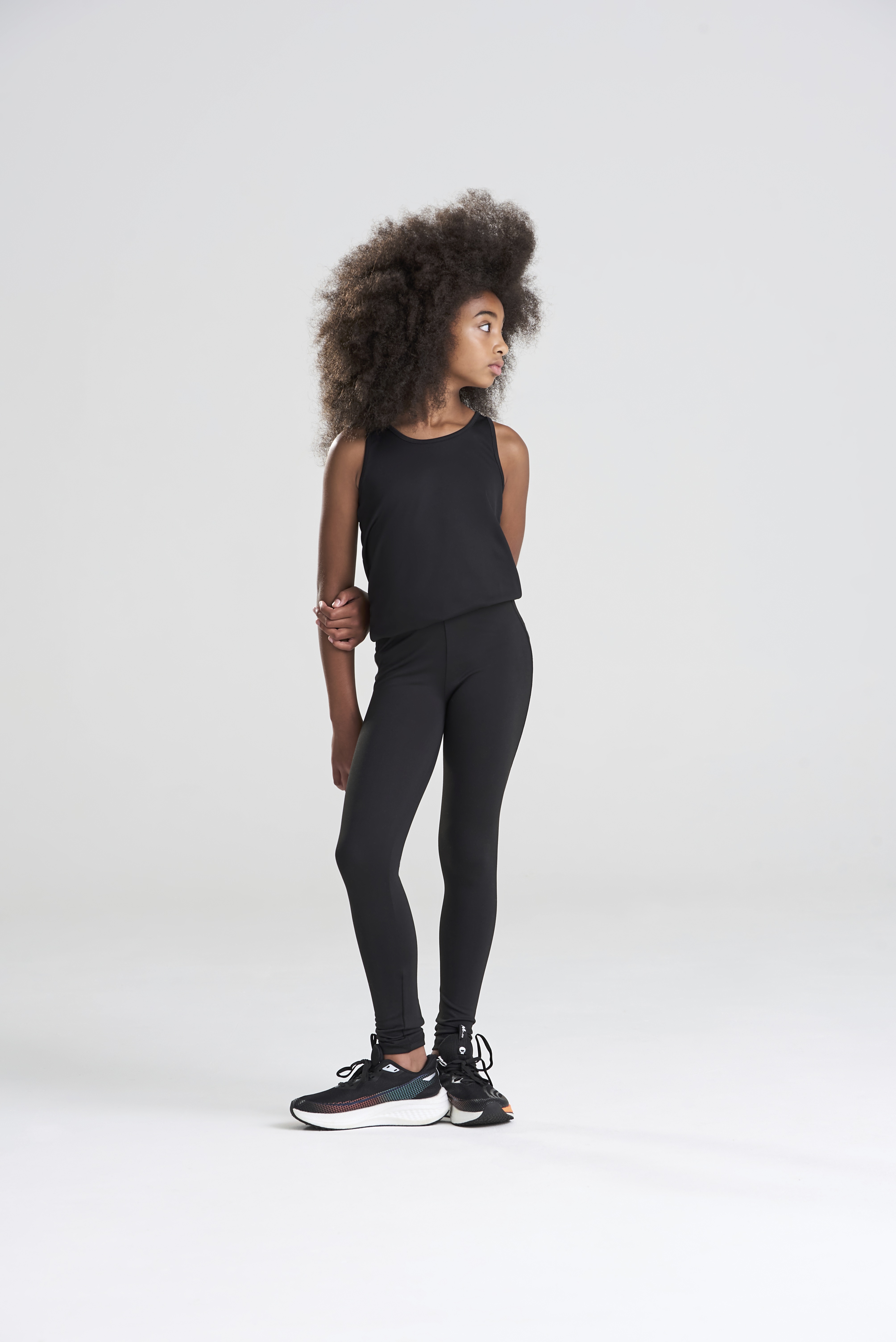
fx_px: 4177
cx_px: 448
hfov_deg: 12.2
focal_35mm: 112
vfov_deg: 18.3
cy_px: 671
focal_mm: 112
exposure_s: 1/160
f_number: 9
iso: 160
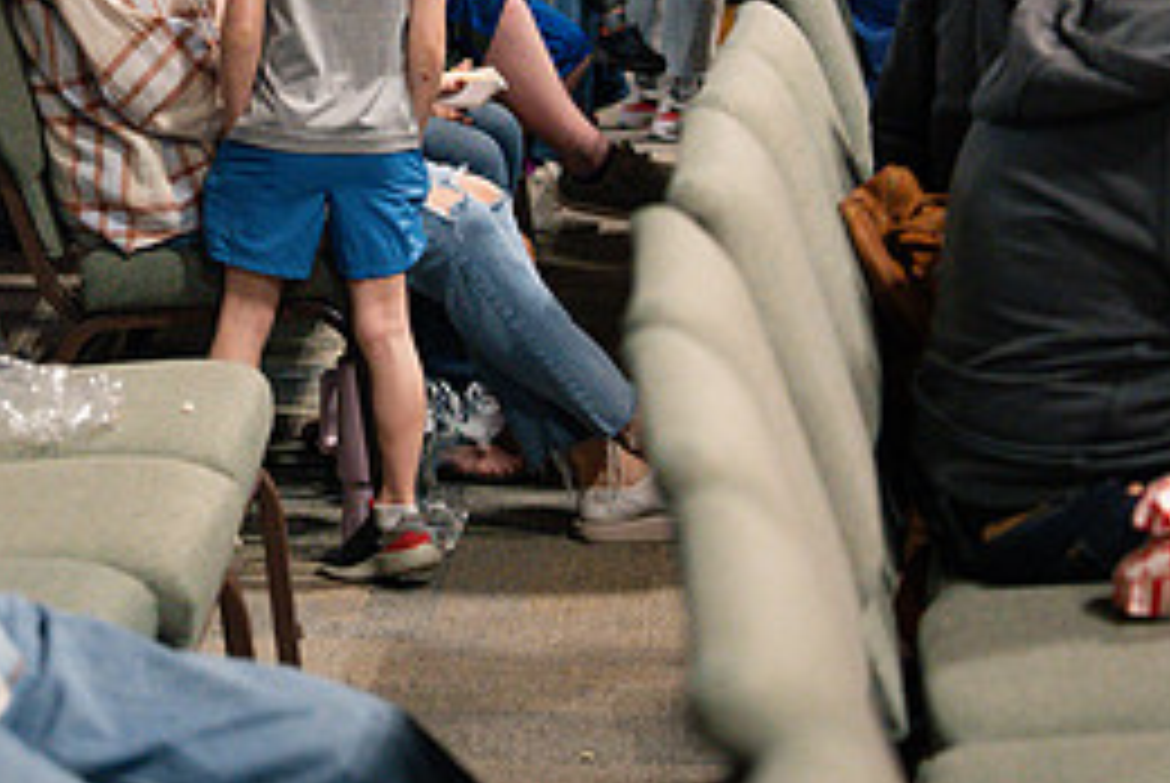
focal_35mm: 156
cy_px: 52
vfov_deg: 8.8
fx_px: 5076
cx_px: 243
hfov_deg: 13.1
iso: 2500
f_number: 2.8
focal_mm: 70
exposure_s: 1/320
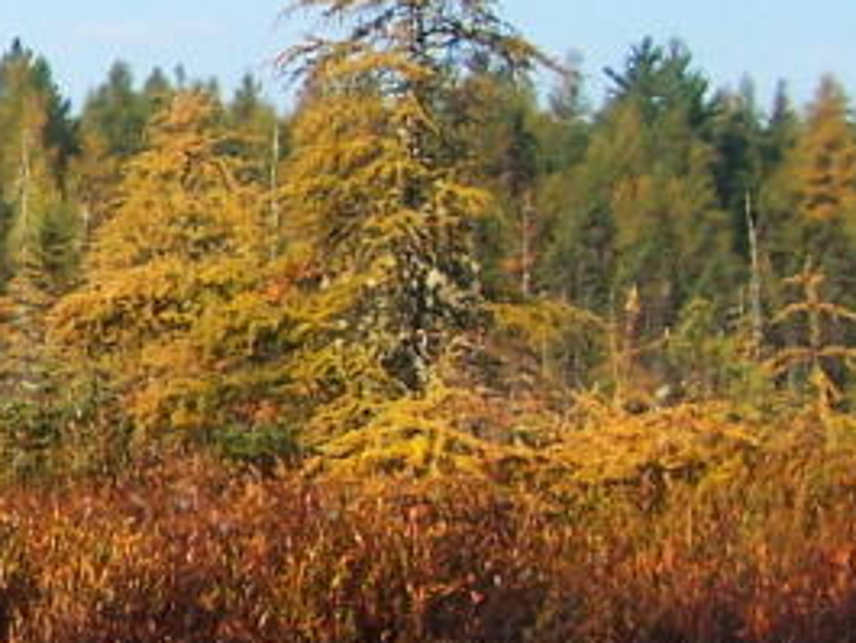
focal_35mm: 147
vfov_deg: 10.1
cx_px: -704
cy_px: 304
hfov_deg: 12.3
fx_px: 3637
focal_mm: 6.3
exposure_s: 1/800
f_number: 2.8
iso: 80
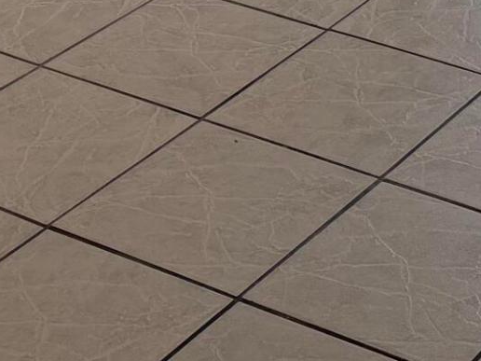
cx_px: 528
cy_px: -601
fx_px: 1862
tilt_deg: -7.9
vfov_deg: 9.4
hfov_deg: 14.4
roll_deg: +0.2
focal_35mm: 134
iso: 80
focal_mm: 6.76
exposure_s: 1/214
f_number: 1.78
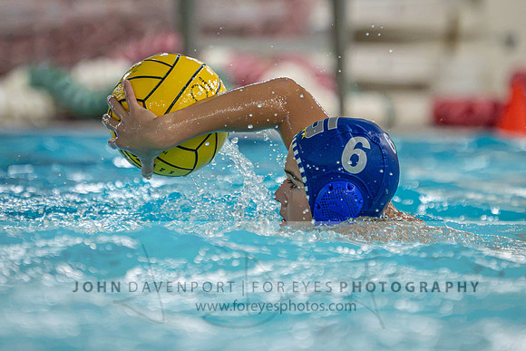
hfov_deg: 3.8
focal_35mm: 546
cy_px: 57
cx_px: 255
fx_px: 7986
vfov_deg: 2.5
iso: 10000
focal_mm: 260
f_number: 4
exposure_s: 1/1000
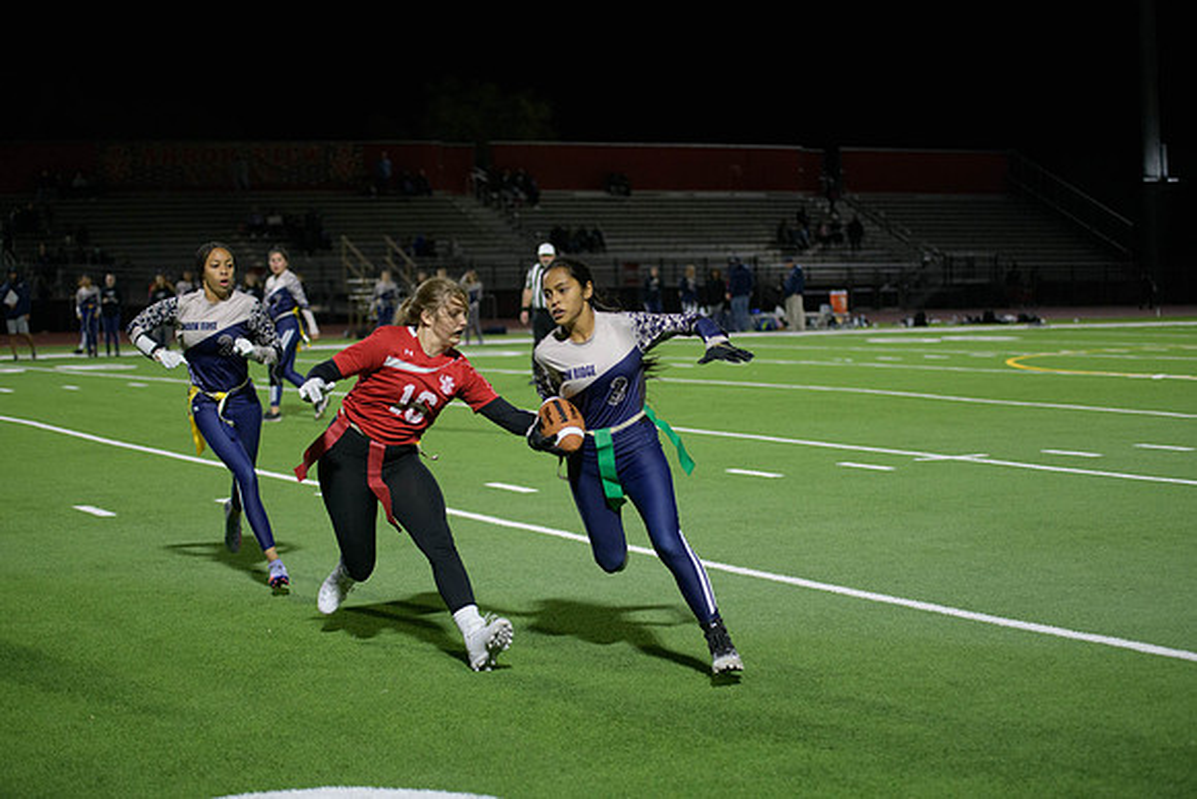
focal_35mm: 70
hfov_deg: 28.8
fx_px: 2328
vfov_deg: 19.5
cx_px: 598
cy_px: 400
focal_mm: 70
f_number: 2.8
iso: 2500
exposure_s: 1/640
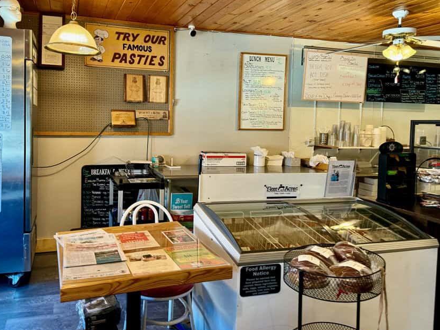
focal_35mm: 29
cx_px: 175
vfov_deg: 48.1
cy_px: 146
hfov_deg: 61.1
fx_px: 369
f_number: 1.8
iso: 200
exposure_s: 1/60
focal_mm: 6.8
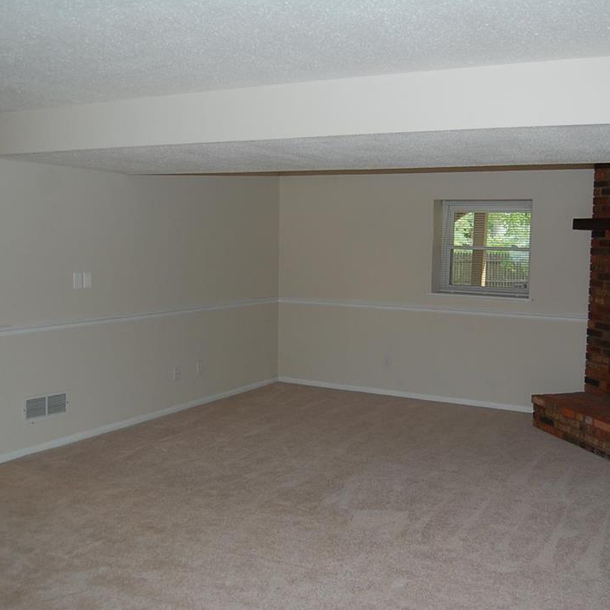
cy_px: 305
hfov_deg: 47.1
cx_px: 339
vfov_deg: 47.2
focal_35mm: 35
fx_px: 698
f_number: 3.5
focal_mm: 18
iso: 400
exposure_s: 1/60
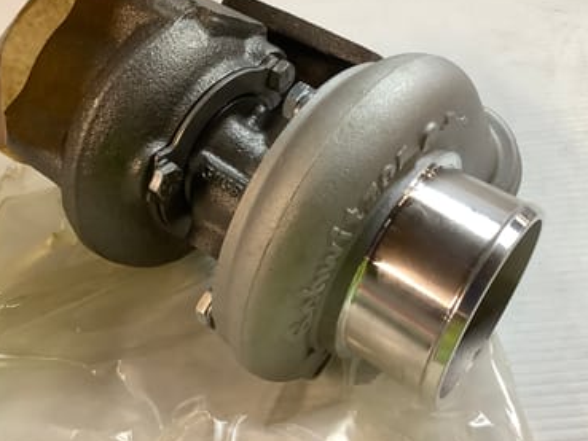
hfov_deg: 44.8
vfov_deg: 34.1
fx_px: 714
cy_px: 149
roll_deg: +11.3
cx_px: 277
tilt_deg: -42.3
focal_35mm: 42
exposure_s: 1/50
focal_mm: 3.3
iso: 160
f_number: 2.4
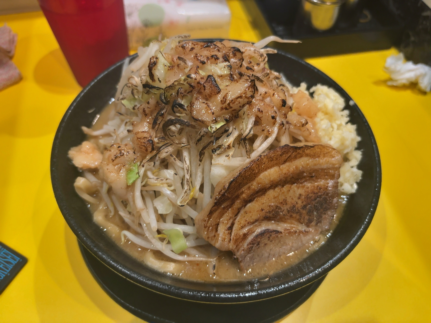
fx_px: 324
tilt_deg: -54.6
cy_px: 162
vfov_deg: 53.1
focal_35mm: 26
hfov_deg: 67.3
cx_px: 216
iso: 200
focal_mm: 5.96
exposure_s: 1/50
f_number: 1.6
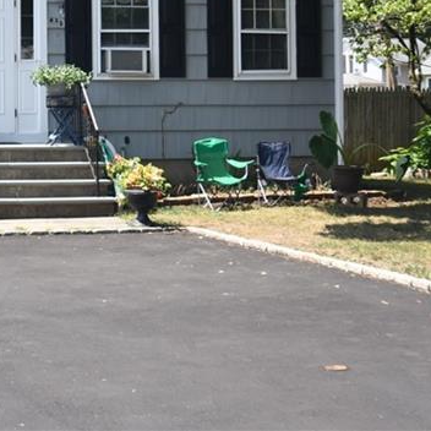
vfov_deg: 19.0
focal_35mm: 89
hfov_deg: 18.9
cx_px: -15
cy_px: 15
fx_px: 1254
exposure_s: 1/250
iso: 200
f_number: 8
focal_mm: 24
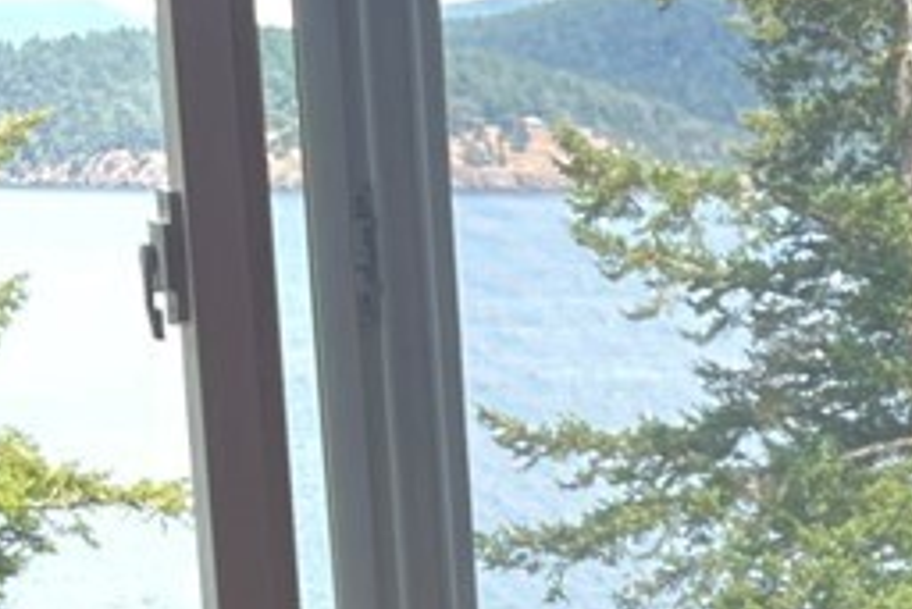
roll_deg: +0.7
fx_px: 4284
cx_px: 1624
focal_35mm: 169
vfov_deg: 7.7
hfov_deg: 11.3
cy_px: 1271
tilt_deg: -14.9
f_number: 1.5
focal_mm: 5.7
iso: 32
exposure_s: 1/132
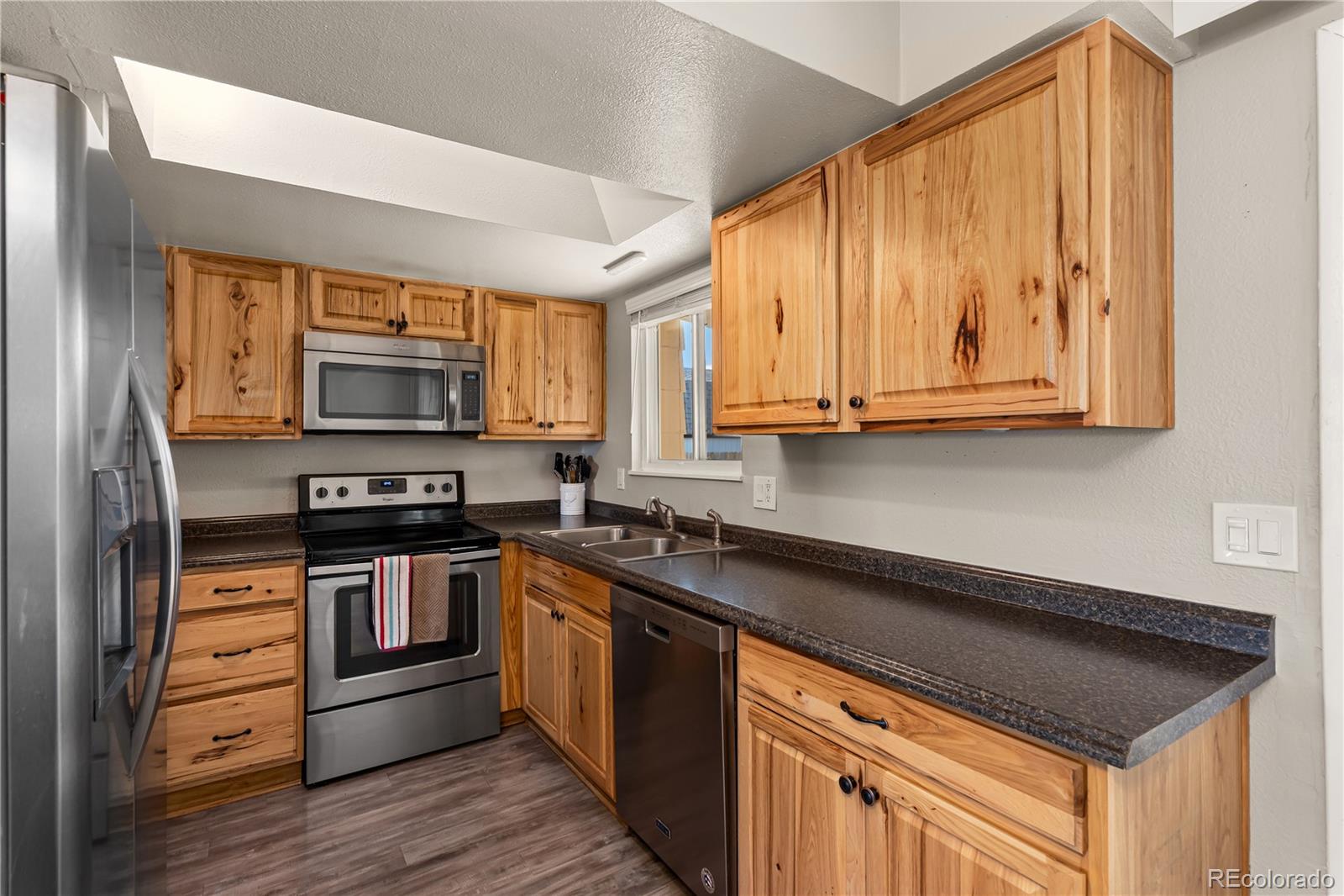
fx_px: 597
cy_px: 448
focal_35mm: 16
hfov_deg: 96.7
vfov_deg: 73.7
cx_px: 672
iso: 800
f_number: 8
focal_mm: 16
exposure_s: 1/10
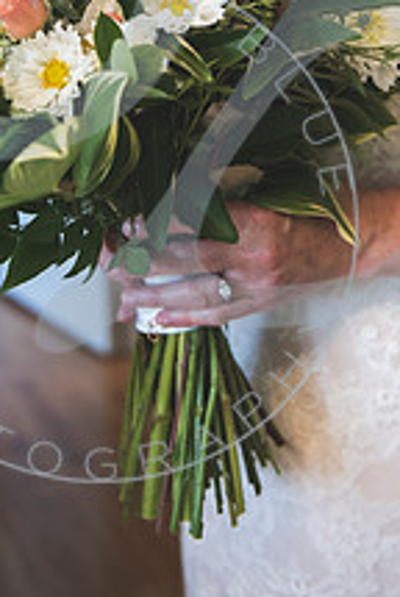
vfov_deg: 27.0
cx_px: 225
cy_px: 14
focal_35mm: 71
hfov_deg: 19.2
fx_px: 1179
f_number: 2.8
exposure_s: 1/125
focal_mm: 34
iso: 1250
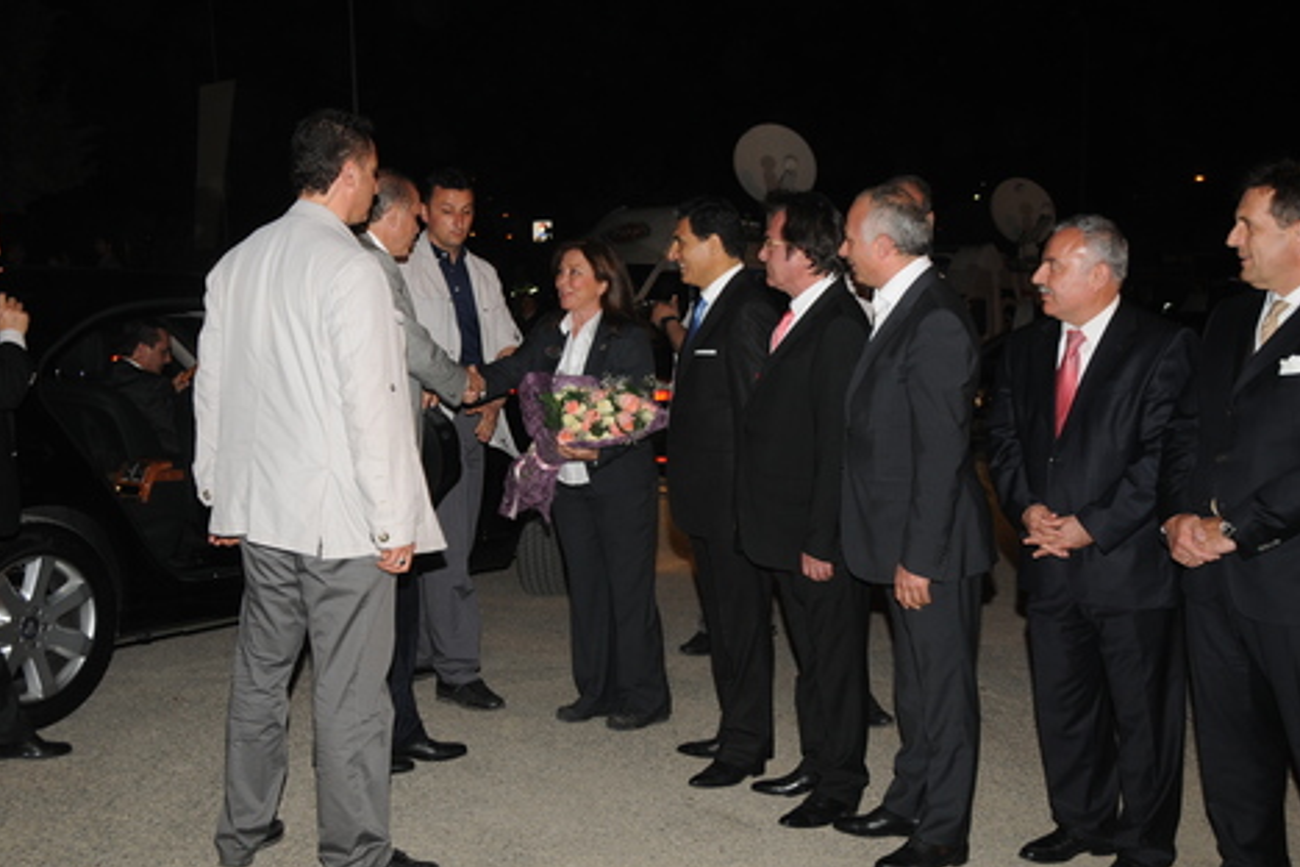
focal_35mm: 43
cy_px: 432
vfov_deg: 31.2
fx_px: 1553
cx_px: 644
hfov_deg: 45.4
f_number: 5.6
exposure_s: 1/60
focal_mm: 28
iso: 400
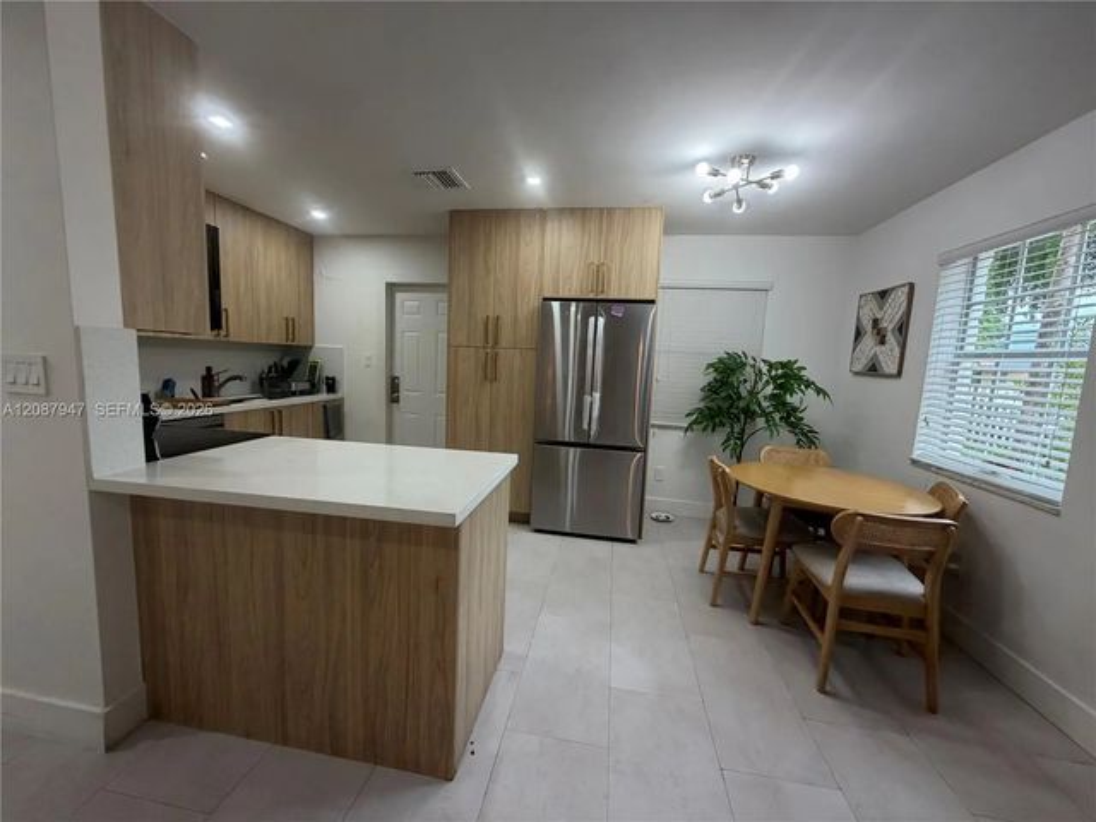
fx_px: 443
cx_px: 548
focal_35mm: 14
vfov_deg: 85.7
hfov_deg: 102.1
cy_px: 411
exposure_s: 1/120
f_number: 2.2
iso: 200
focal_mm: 2.22
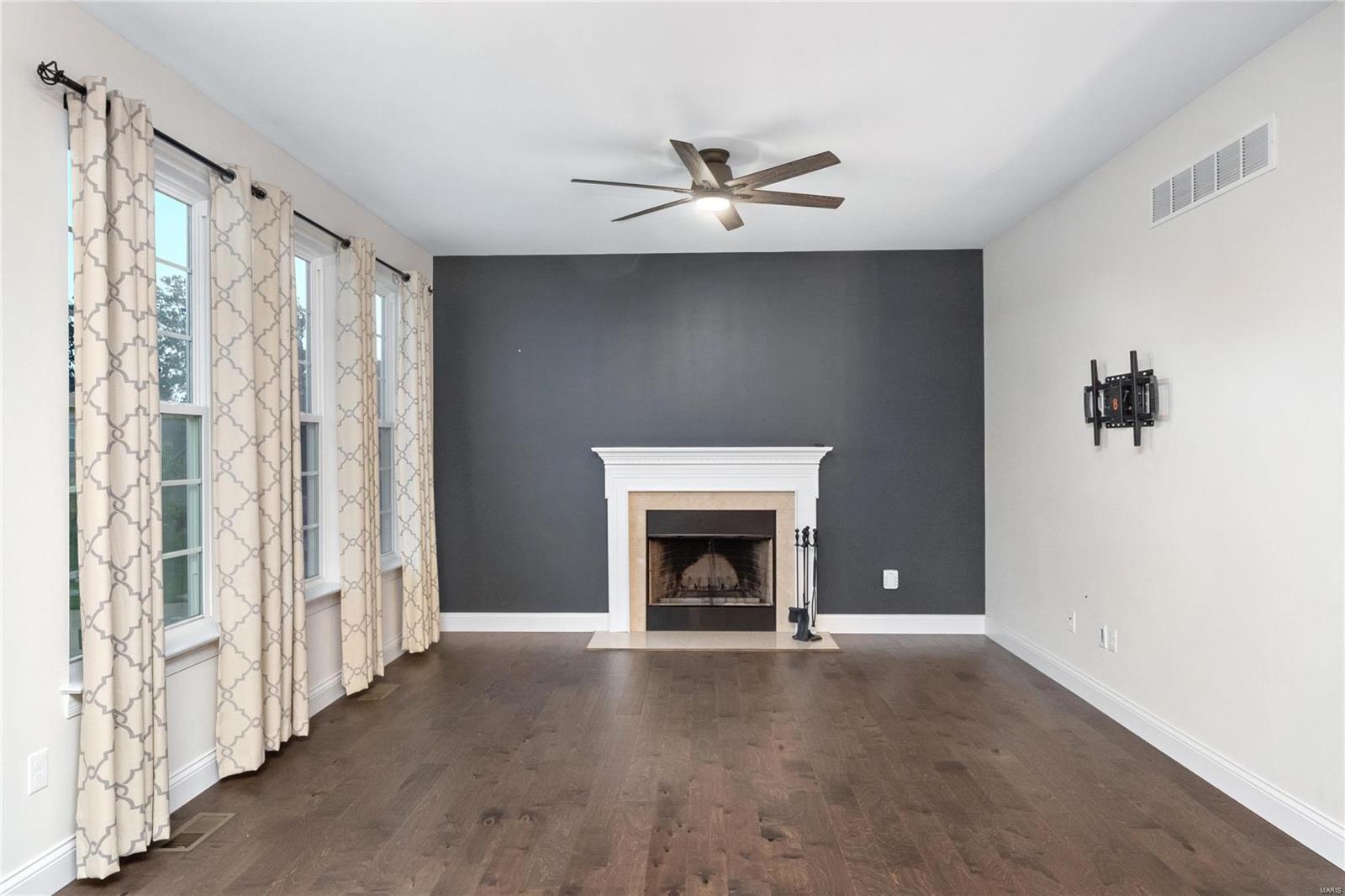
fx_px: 822
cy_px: 448
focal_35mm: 22
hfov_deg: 78.6
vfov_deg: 57.2
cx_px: 672
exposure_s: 1/200
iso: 400
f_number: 8
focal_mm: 11
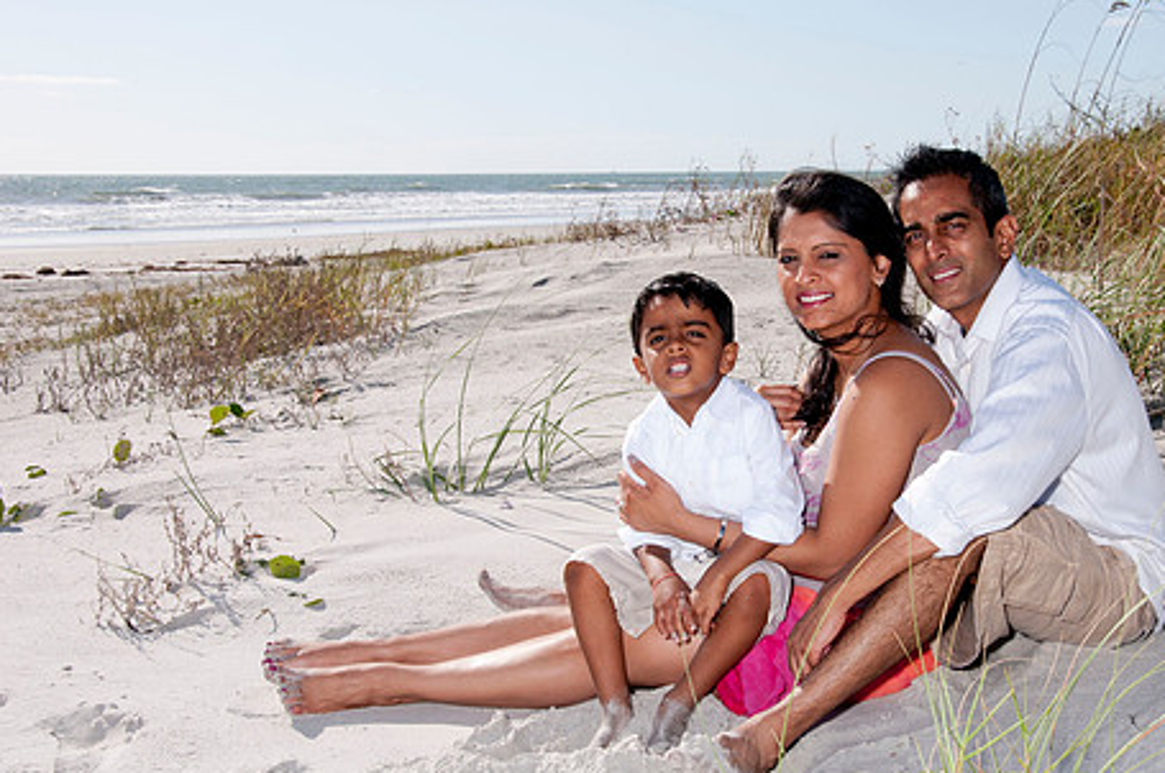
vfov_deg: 20.9
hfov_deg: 30.9
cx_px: 737
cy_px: 360
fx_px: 2100
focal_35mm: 65
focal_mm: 34
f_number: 13
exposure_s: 1/250
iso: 100
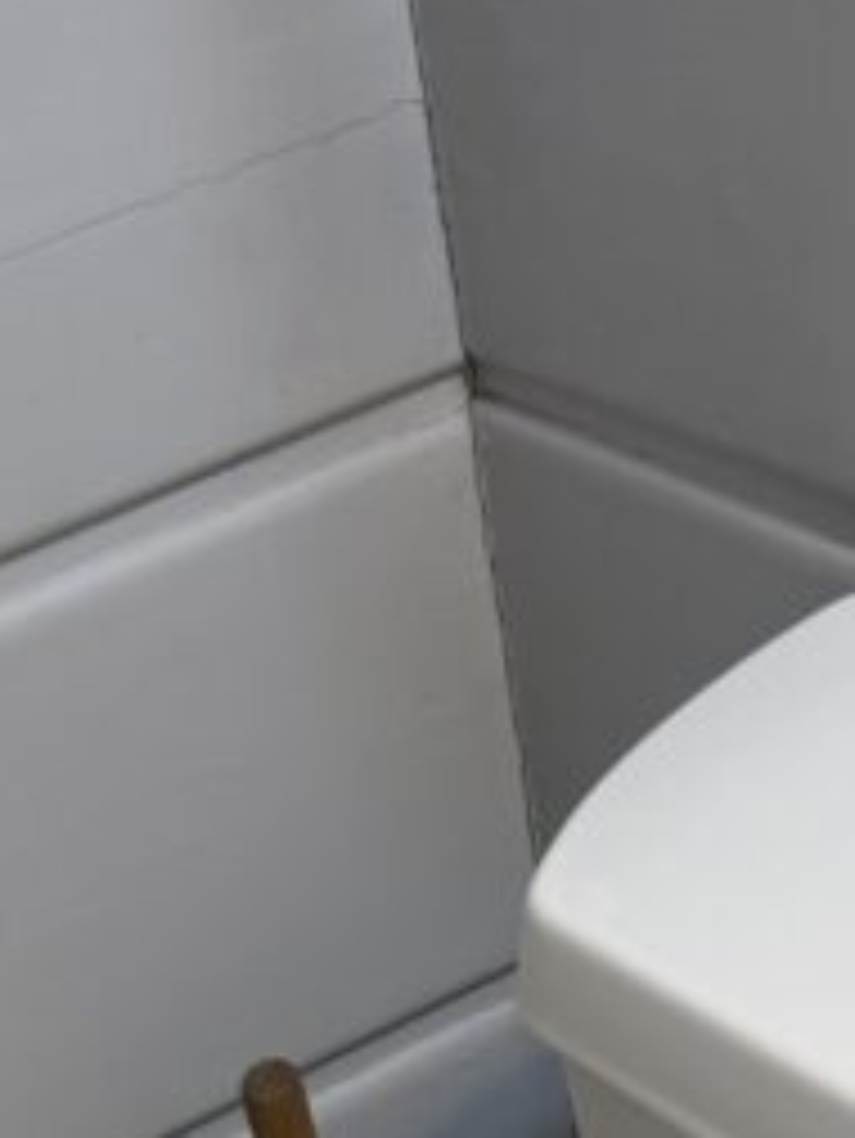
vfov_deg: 17.4
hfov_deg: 15.2
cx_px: 531
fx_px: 3192
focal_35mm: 97
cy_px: 1880
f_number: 1.78
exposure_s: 1/60
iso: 125
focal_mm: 6.76
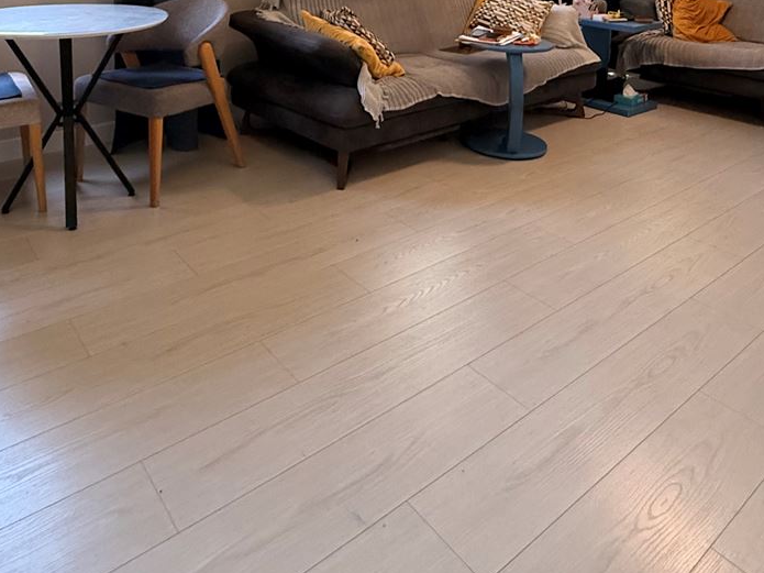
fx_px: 640
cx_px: 312
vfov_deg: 41.2
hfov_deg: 61.2
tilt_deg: -4.0
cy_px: -15
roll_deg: -0.5
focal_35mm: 29
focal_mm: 2.22
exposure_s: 1/100
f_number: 2.2
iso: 500
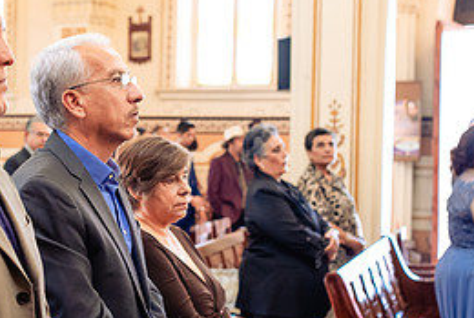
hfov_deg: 25.5
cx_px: 95
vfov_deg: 17.5
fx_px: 1028
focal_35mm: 78
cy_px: 167
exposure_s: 1/80
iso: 1250
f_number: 3.2
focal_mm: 35
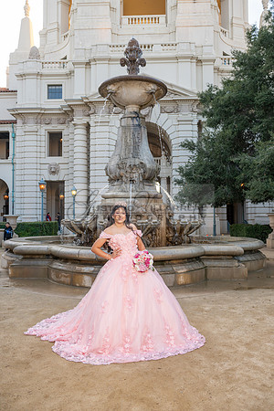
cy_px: 206
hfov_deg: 42.3
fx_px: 354
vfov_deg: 60.3
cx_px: 137
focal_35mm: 31
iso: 320
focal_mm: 31
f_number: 4.5
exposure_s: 1/200
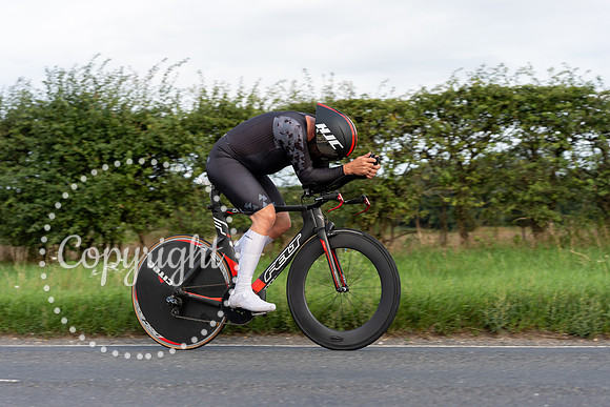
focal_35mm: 79
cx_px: 305
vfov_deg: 17.2
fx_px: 1344
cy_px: 204
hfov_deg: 25.6
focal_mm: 74
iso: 160
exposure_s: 1/640
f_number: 4
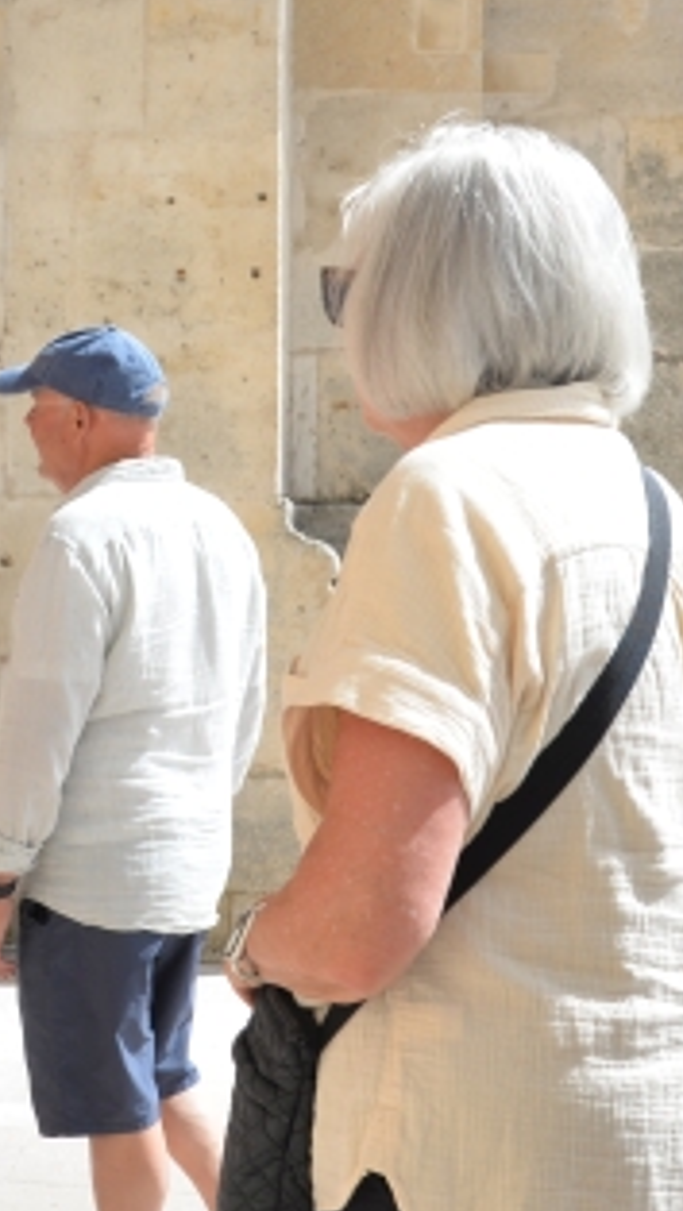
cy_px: 642
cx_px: 54
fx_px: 2057
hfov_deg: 18.5
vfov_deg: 32.8
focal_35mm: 64
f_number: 8
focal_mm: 24
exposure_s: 1/250
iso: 200
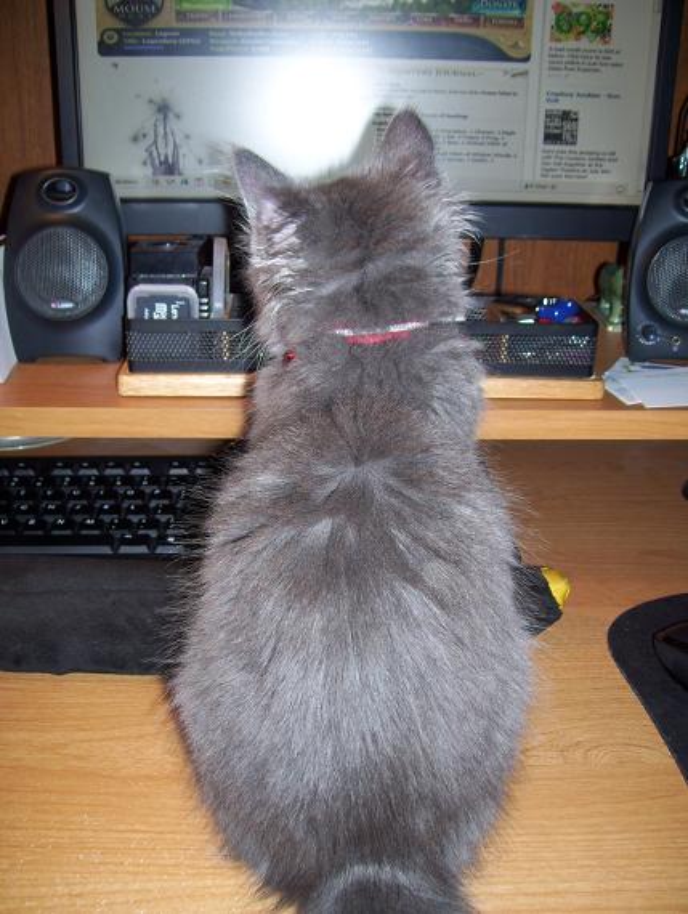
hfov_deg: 39.7
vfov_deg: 51.3
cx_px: 344
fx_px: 952
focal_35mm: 36
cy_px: 457
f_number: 2.7
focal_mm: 6
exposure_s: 1/60
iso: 80
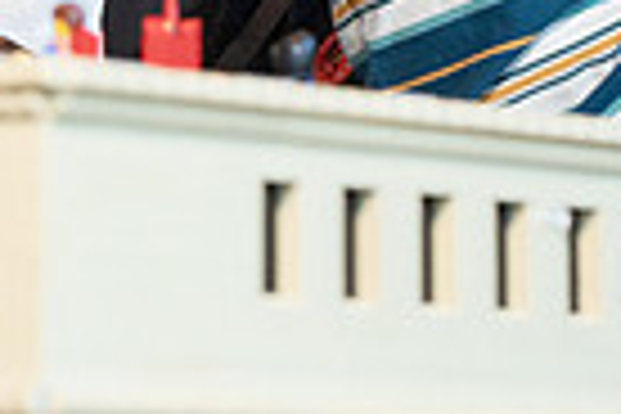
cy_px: -168
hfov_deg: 5.5
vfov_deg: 3.7
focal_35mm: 373
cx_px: 154
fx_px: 6434
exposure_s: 1/250
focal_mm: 85
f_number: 5.6
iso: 2000
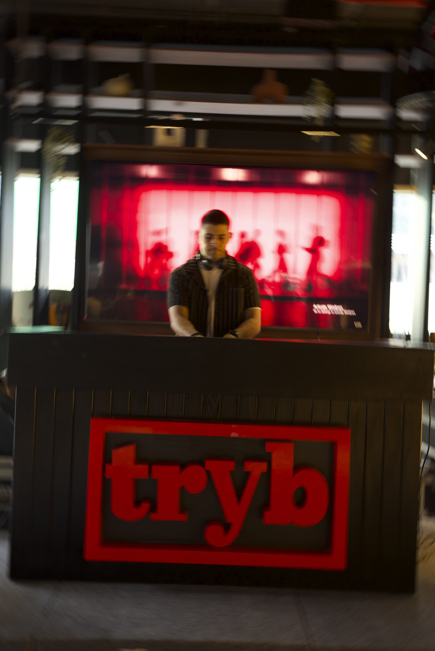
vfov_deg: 54.4
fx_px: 633
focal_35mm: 35
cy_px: 326
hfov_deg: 37.9
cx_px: 218
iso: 640
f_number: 4.5
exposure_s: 1/20
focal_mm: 35
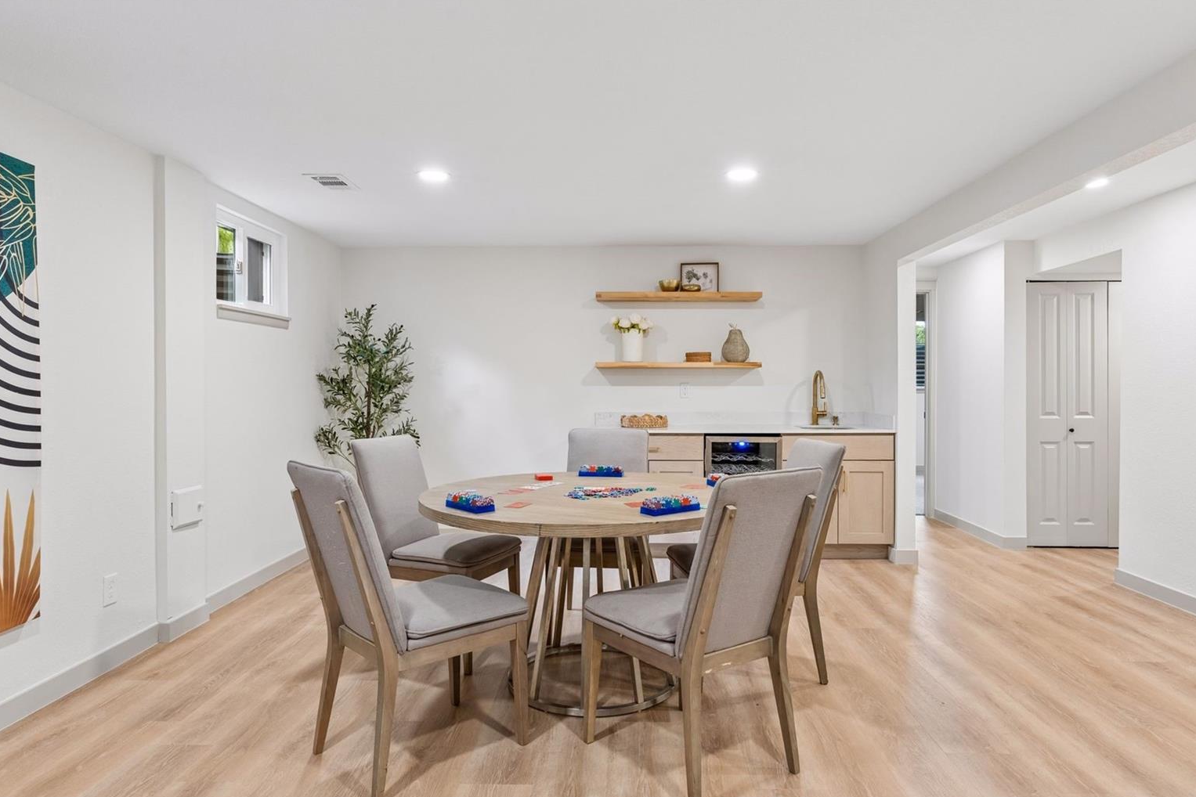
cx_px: 599
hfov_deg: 78.6
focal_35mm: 22
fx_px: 731
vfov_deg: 57.2
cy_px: 412
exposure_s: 1/4
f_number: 9
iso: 400
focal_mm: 21
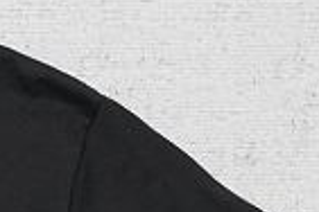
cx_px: -258
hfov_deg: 11.2
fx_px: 1506
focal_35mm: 170
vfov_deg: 7.6
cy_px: 500
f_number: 10
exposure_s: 1/100
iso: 1600
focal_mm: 20
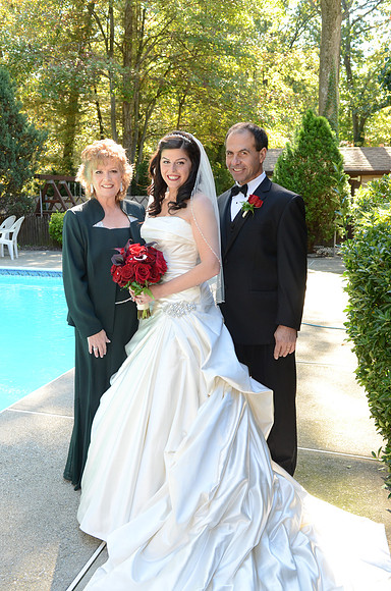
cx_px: 196
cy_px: 296
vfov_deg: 55.2
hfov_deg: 38.2
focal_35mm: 34
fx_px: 565
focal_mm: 23
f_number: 5.6
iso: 500
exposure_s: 1/100
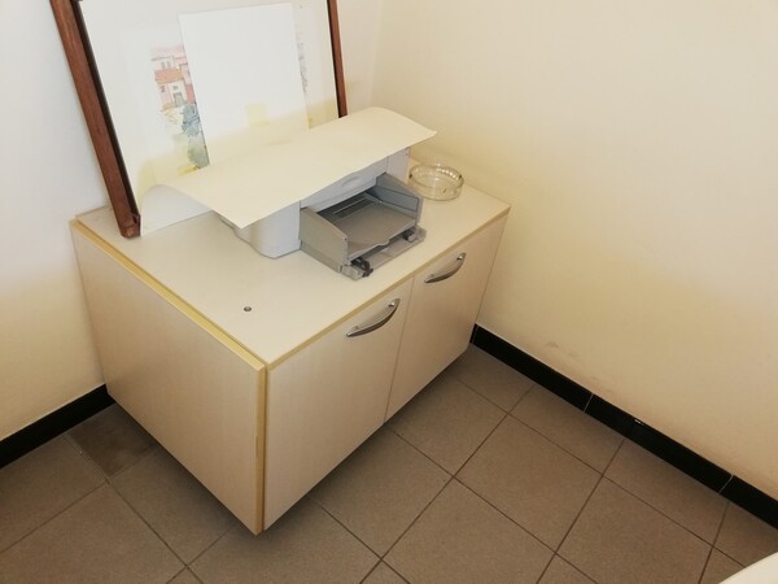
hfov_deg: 65.3
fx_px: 607
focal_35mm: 27
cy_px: 292
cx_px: 389
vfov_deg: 51.4
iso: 250
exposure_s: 1/33.3
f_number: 2.2
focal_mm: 3.81
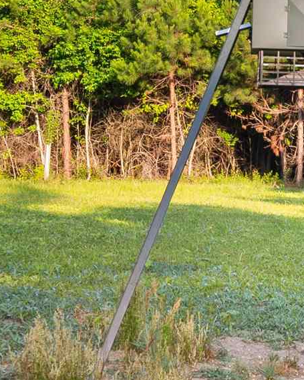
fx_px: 1710
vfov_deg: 12.6
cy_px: 94
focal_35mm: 152
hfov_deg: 10.1
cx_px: 242
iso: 100
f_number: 5.6
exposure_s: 1/100
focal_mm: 20
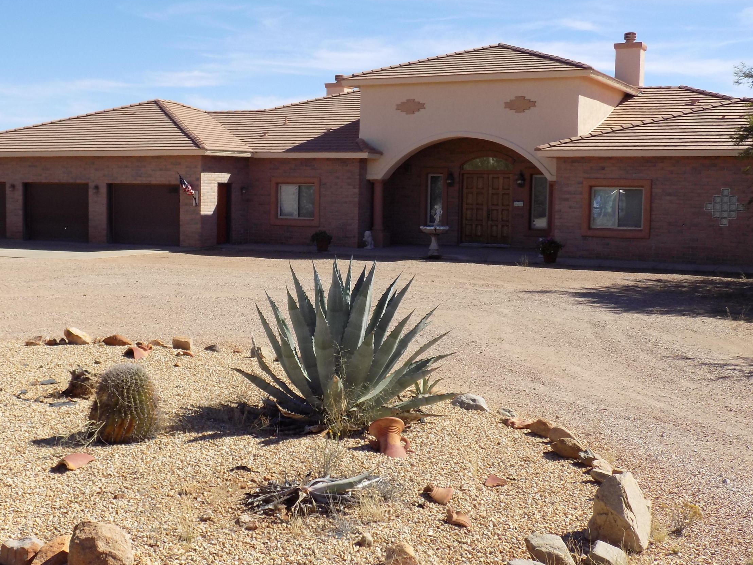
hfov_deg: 40.9
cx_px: 276
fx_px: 1001
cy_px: 285
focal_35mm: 46
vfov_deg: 31.5
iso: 80
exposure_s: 1/800
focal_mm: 6.1
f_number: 3.4
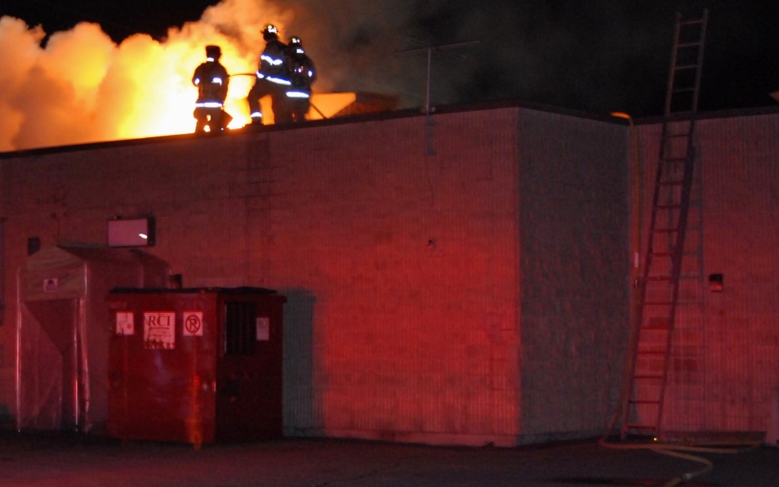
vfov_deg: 14.8
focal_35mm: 88
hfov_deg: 23.3
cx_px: 184
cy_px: 236
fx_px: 1868
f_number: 4.5
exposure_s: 1/13
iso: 1000
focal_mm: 34
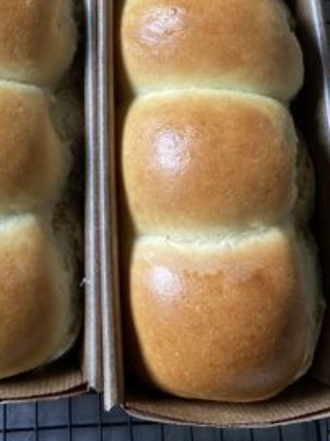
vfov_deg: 37.7
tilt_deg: -70.9
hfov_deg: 29.9
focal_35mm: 48
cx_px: 98
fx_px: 611
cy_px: 67
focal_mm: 4.25
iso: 125
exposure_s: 1/104
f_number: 1.8
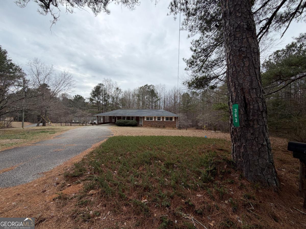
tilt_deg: +1.4
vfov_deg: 85.7
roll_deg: -0.6
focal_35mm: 14
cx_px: 153
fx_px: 124
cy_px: 114
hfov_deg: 102.1
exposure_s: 1/770
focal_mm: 2.22
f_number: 2.2
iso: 20
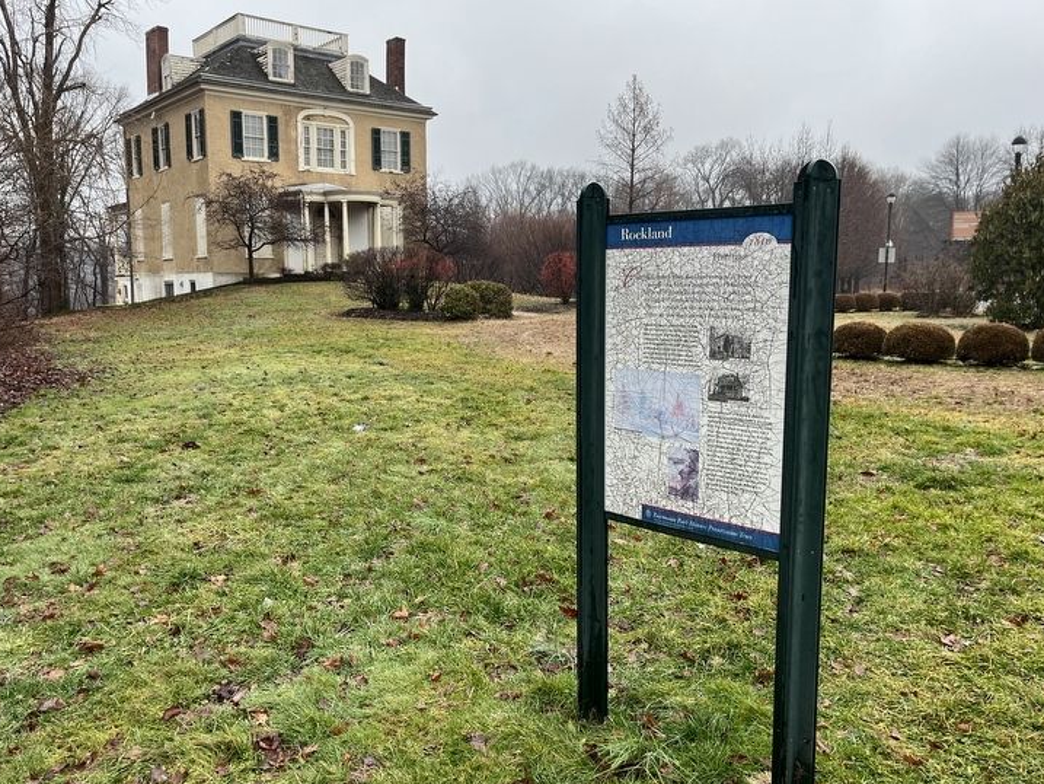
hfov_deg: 61.6
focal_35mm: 29
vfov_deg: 48.2
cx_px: 489
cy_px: 389
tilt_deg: -7.1
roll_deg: +1.0
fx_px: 875
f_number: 1.6
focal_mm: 5.1
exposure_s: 1/529
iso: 50
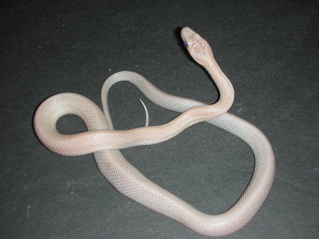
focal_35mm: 61
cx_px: 160
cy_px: 120
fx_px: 562
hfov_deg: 31.7
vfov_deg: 24.0
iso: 50
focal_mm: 10.1
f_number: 4
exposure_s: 1/120
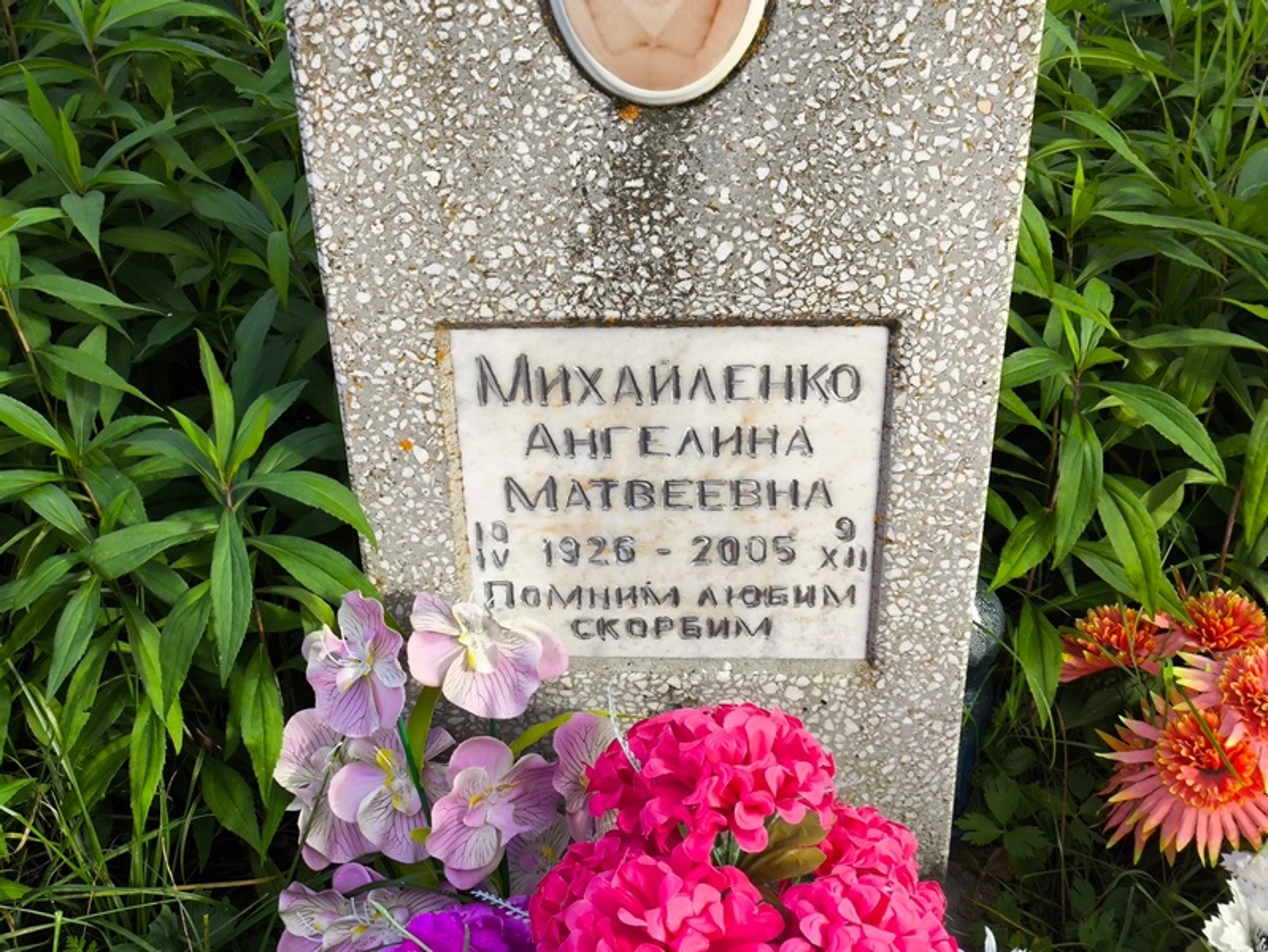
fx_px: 1832
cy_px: 476
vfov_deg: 29.1
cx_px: 634
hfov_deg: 38.2
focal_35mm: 50
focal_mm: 4.71
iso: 50
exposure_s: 1/341
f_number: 1.7
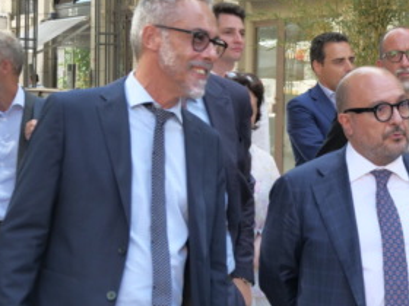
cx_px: 368
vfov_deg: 10.9
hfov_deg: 14.4
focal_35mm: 136
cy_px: 156
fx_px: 1607
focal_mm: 28
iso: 200
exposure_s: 1/125
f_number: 4.5
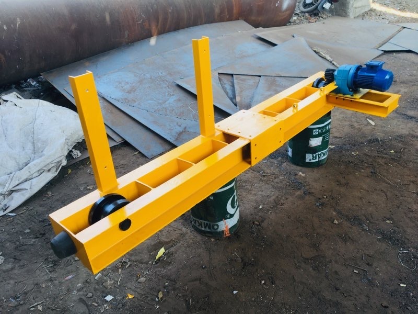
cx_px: 209
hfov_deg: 61.7
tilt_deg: -30.2
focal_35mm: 29
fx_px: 350
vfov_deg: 48.2
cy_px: 157
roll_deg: +2.2
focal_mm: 4.15
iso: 25
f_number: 2.2
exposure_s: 1/100
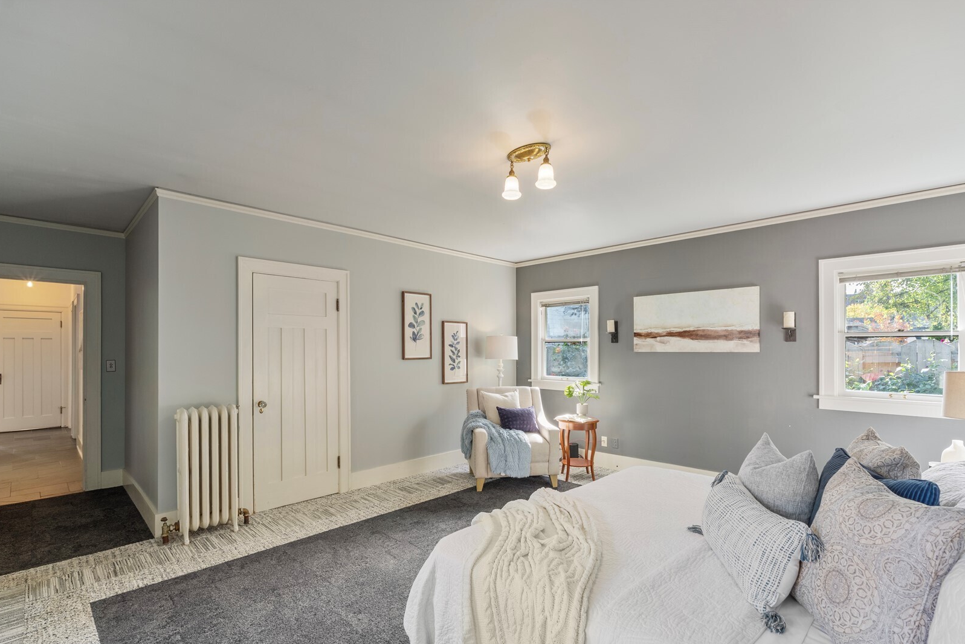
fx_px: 456
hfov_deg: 93.3
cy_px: 340
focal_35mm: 17
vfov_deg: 70.4
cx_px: 486
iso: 320
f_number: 8
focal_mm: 16
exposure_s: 1/5
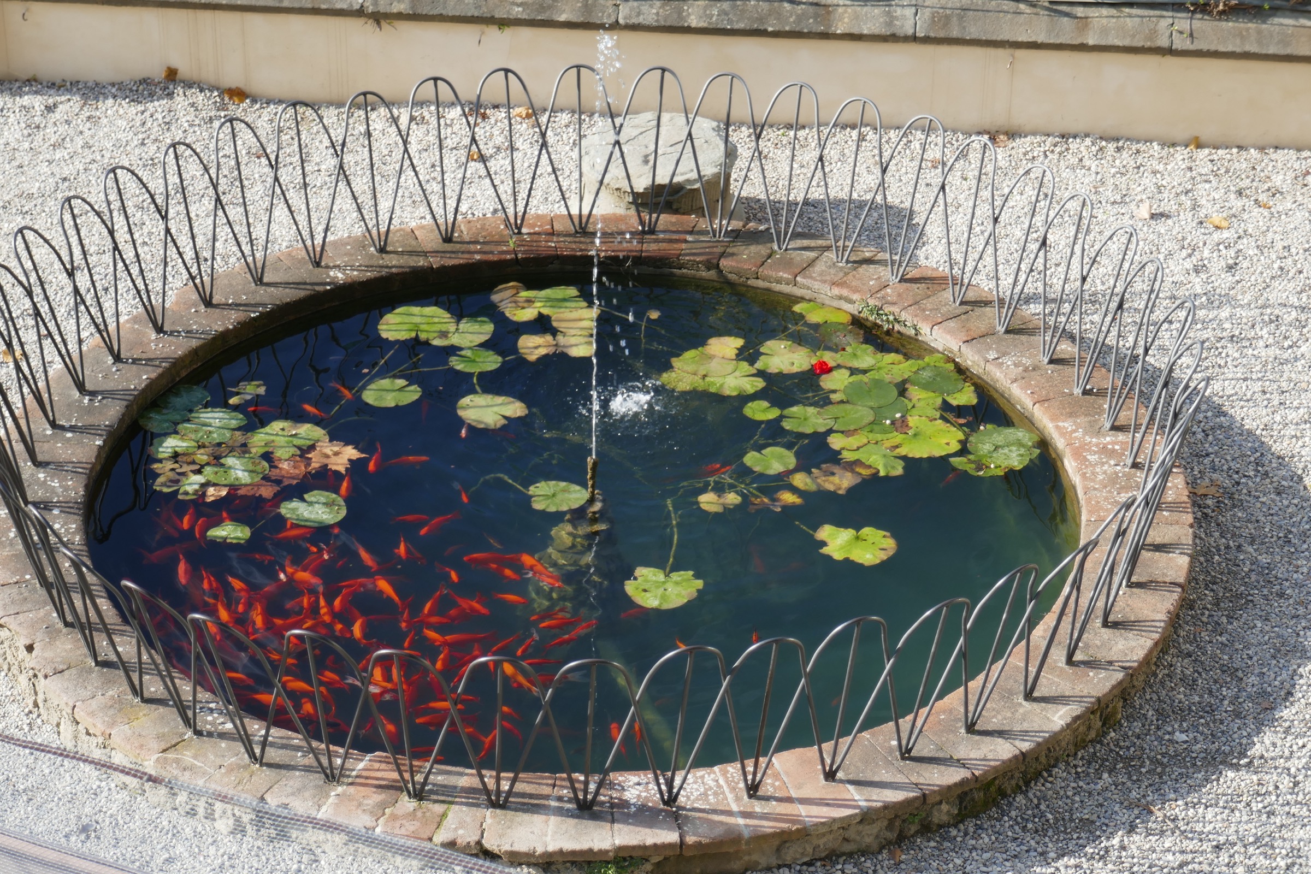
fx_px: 3277
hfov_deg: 22.6
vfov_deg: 15.2
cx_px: 656
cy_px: 437
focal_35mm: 90
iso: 125
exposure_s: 1/250
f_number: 5
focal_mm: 32.8
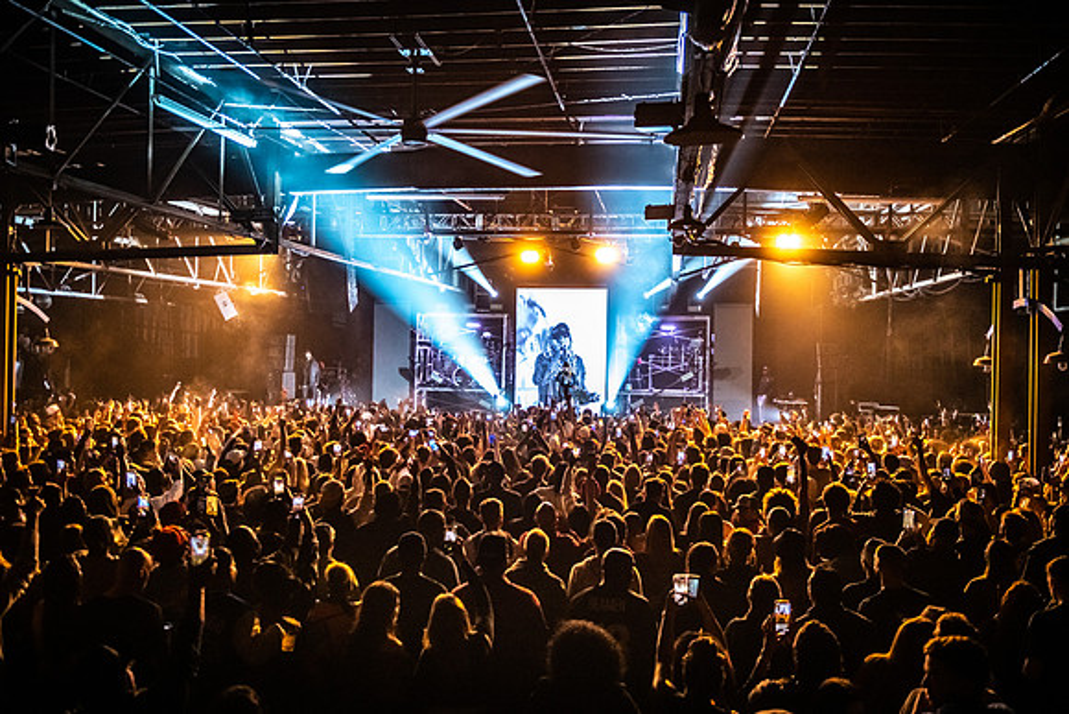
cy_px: 348
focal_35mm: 34
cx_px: 521
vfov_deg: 38.8
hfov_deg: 55.6
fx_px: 1013
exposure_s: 1/160
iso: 3200
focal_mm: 32
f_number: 2.8
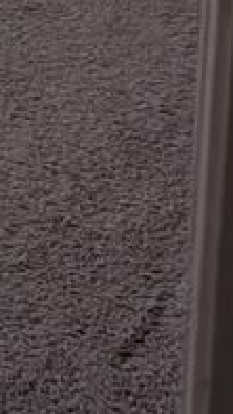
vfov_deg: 11.5
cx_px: -638
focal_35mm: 159
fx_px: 1744
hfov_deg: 6.4
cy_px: -542
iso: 29
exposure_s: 1/1098
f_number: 1.7
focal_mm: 4.53
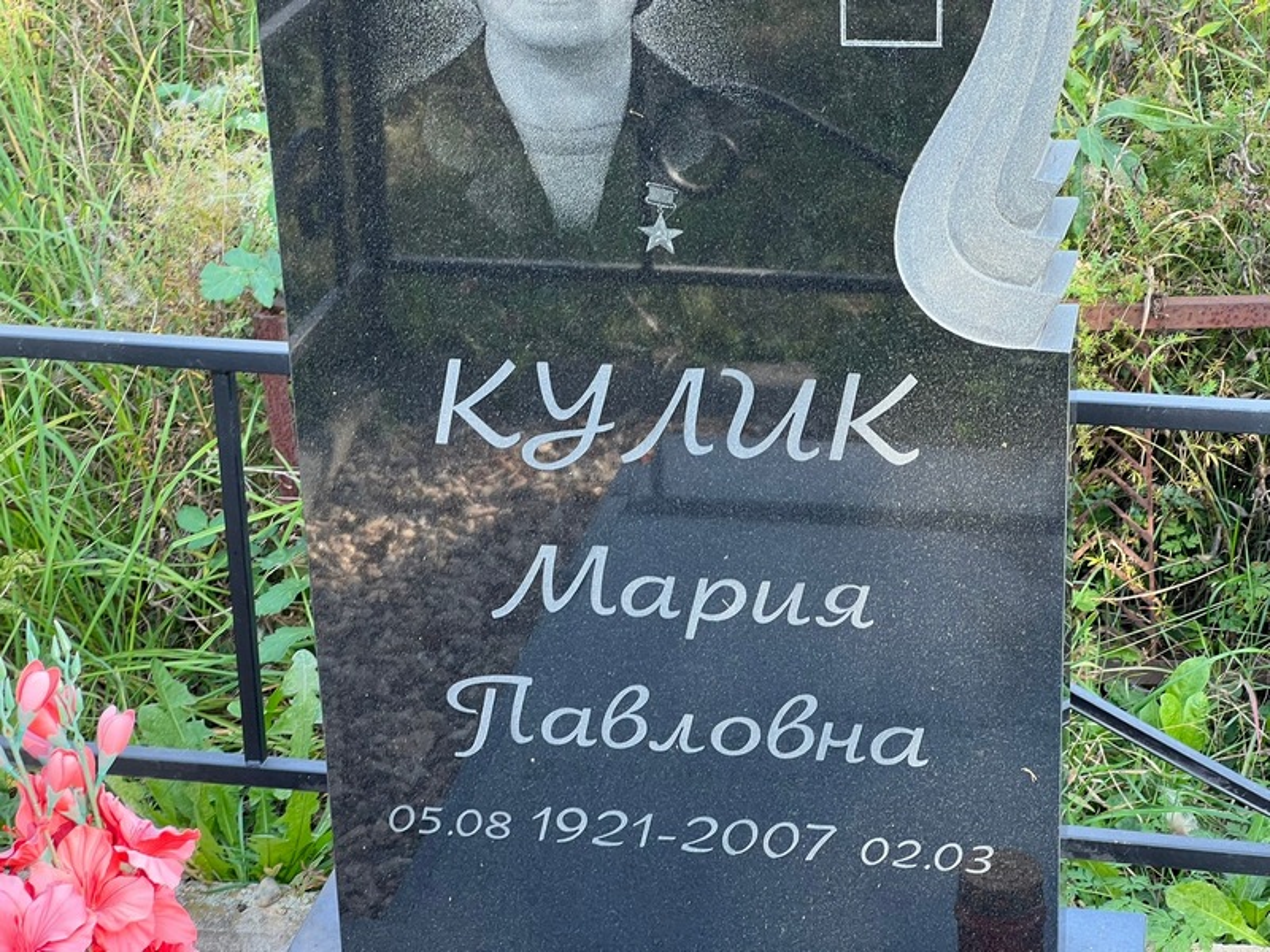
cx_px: 635
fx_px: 2825
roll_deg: +0.7
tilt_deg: -26.1
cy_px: 476
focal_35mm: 77
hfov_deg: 25.3
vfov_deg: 19.1
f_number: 2.8
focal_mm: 9
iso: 80
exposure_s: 1/99
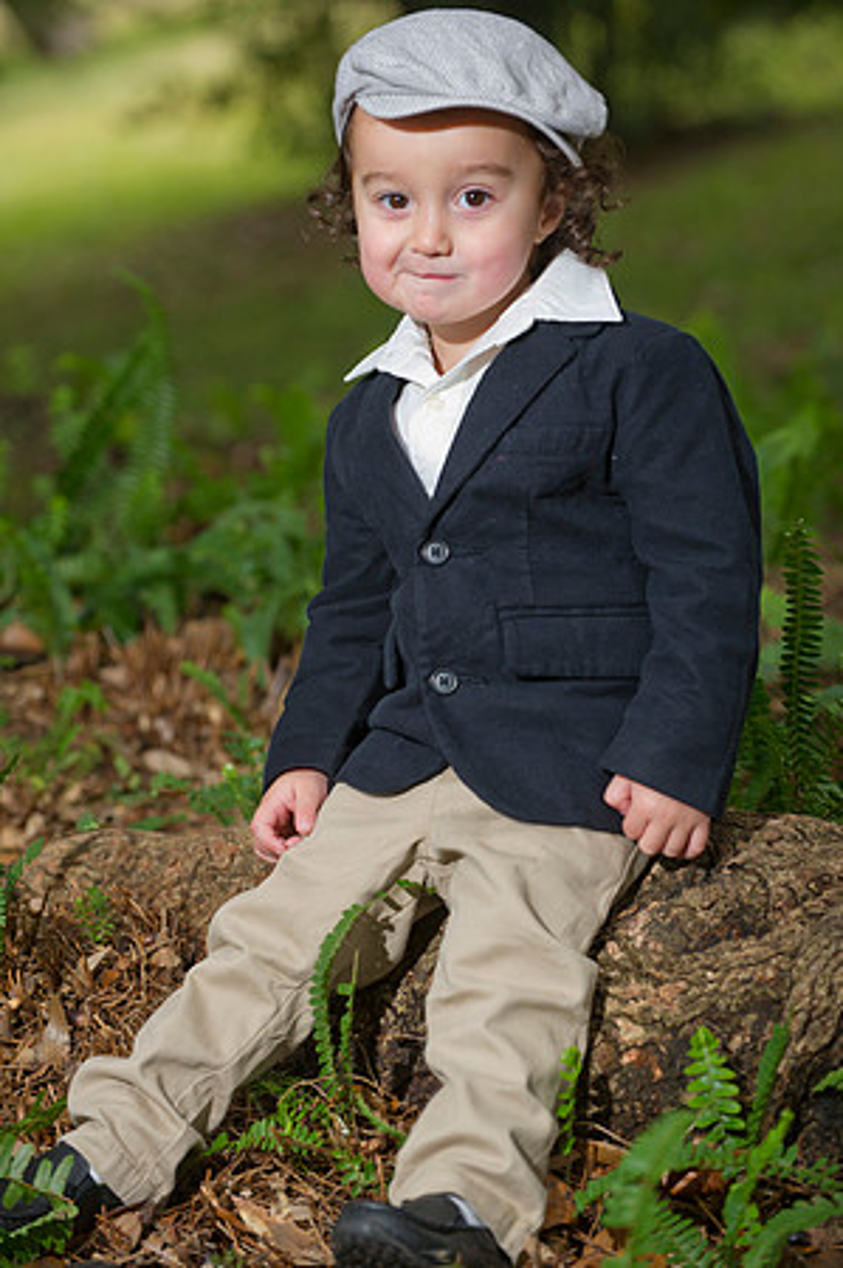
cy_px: 634
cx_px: 422
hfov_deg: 10.1
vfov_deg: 15.2
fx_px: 4752
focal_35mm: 135
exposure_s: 1/200
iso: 400
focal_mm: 135
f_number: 4
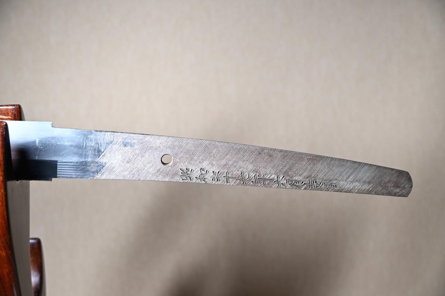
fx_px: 667
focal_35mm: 54
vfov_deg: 25.1
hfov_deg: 36.9
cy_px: 148
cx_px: 222
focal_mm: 36
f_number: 4.2
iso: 100
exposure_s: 1
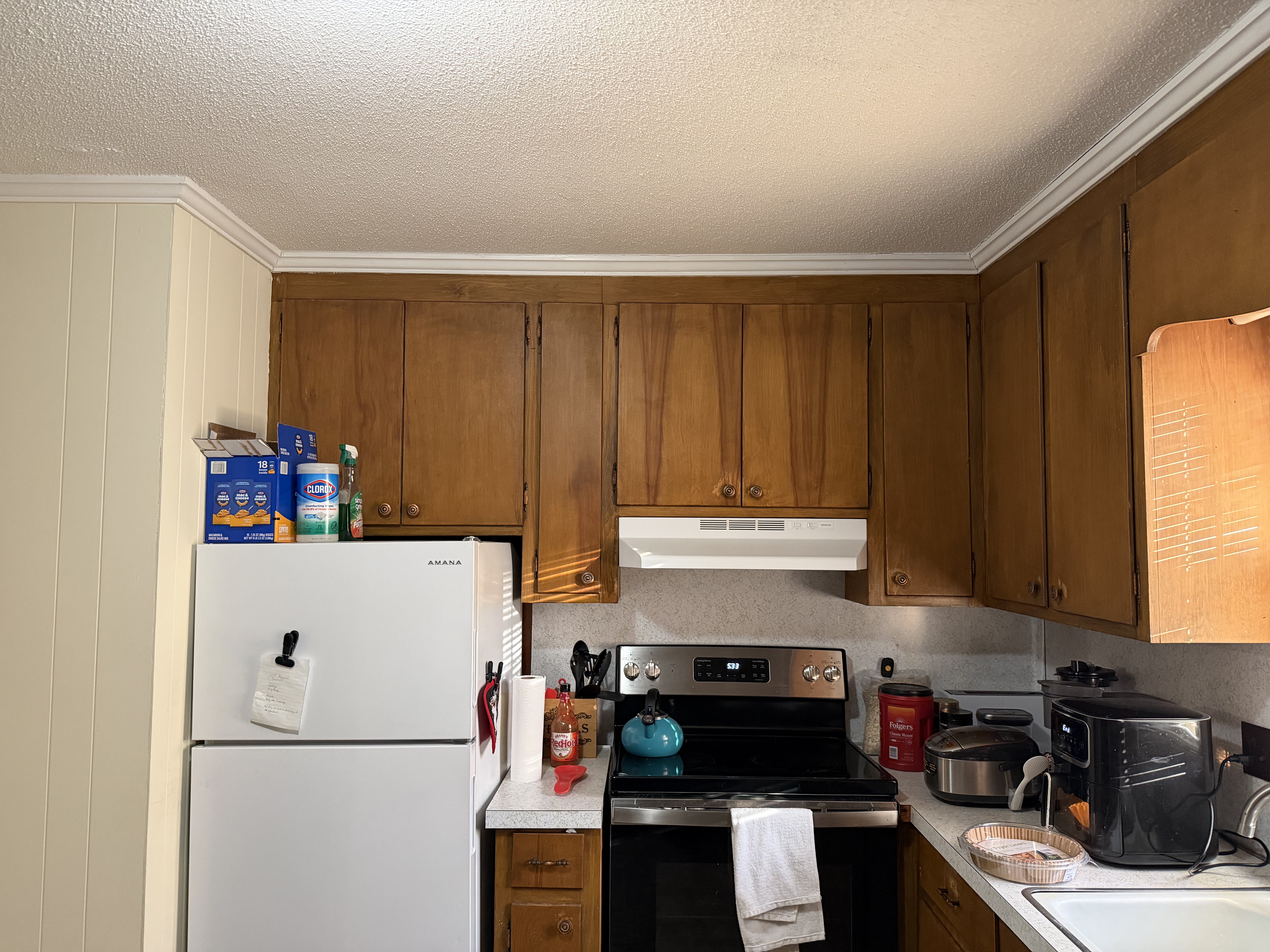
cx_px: 635
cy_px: 476
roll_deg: -0.1
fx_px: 881
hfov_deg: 71.6
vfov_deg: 56.8
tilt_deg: +3.4
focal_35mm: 24
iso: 500
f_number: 1.78
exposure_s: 1/60
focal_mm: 6.76
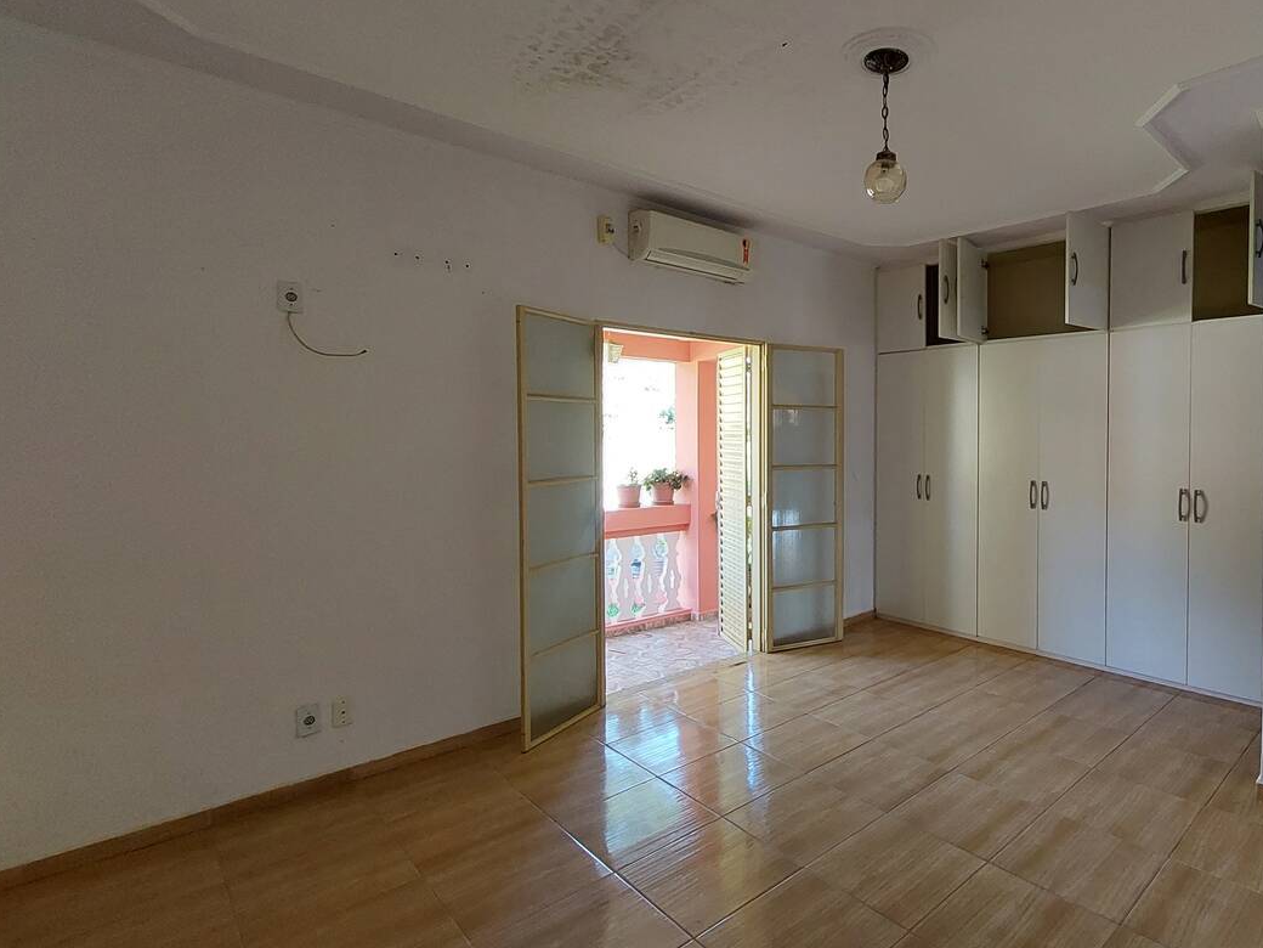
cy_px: 457
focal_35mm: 18
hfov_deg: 84.1
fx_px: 657
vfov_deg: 71.6
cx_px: 861
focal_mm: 1.74
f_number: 2.2
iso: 250
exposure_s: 1/60
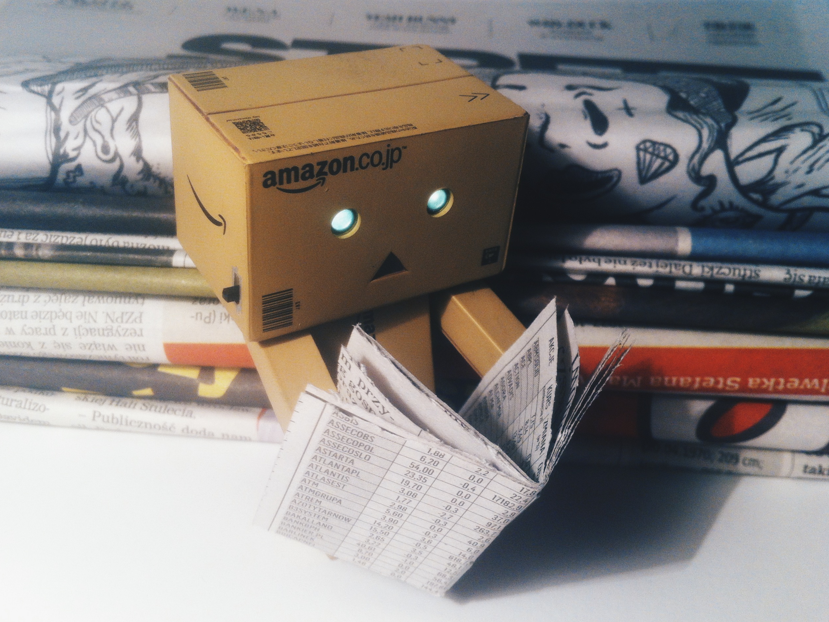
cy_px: 312
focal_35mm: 36
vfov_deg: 39.7
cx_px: 419
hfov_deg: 51.4
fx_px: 862
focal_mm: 3.85
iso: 80
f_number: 2.8
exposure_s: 1/25
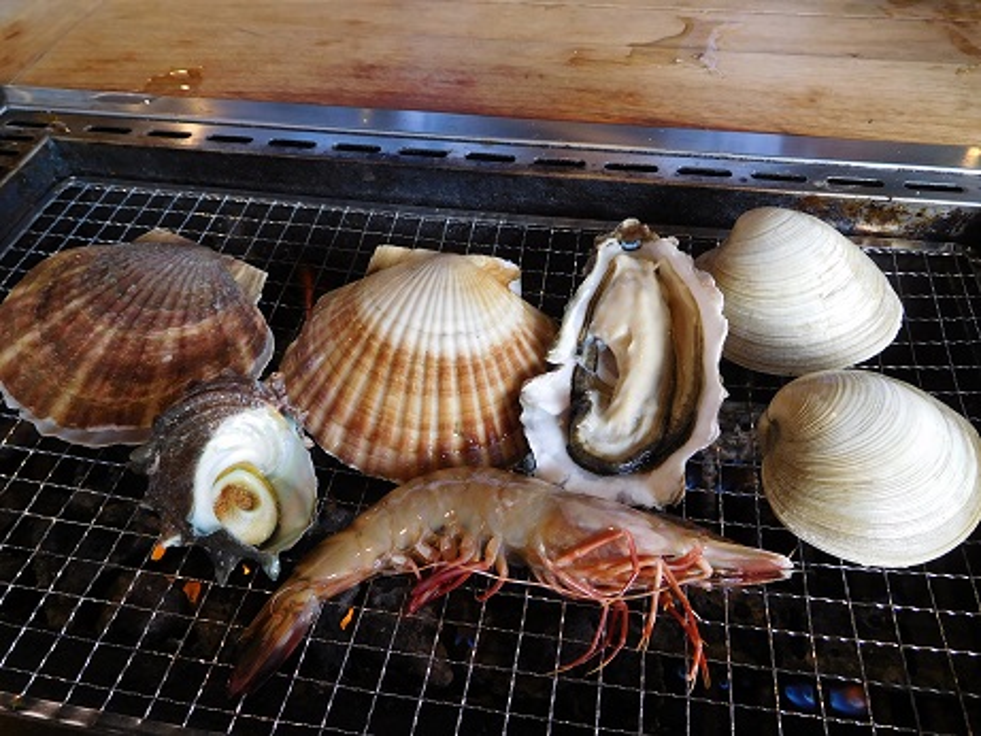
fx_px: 709
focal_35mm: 25
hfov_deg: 69.4
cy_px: 368
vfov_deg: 54.9
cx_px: 490
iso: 125
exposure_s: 1/30
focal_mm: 4.5
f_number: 3.4
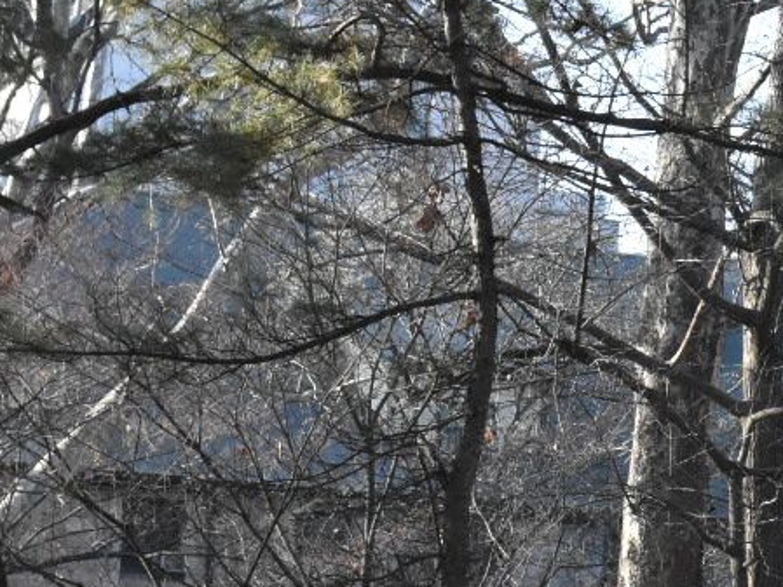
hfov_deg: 12.2
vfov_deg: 9.4
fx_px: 3530
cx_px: 1052
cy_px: 725
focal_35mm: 156
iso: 3200
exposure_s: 1/1250
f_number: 7.1
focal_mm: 30
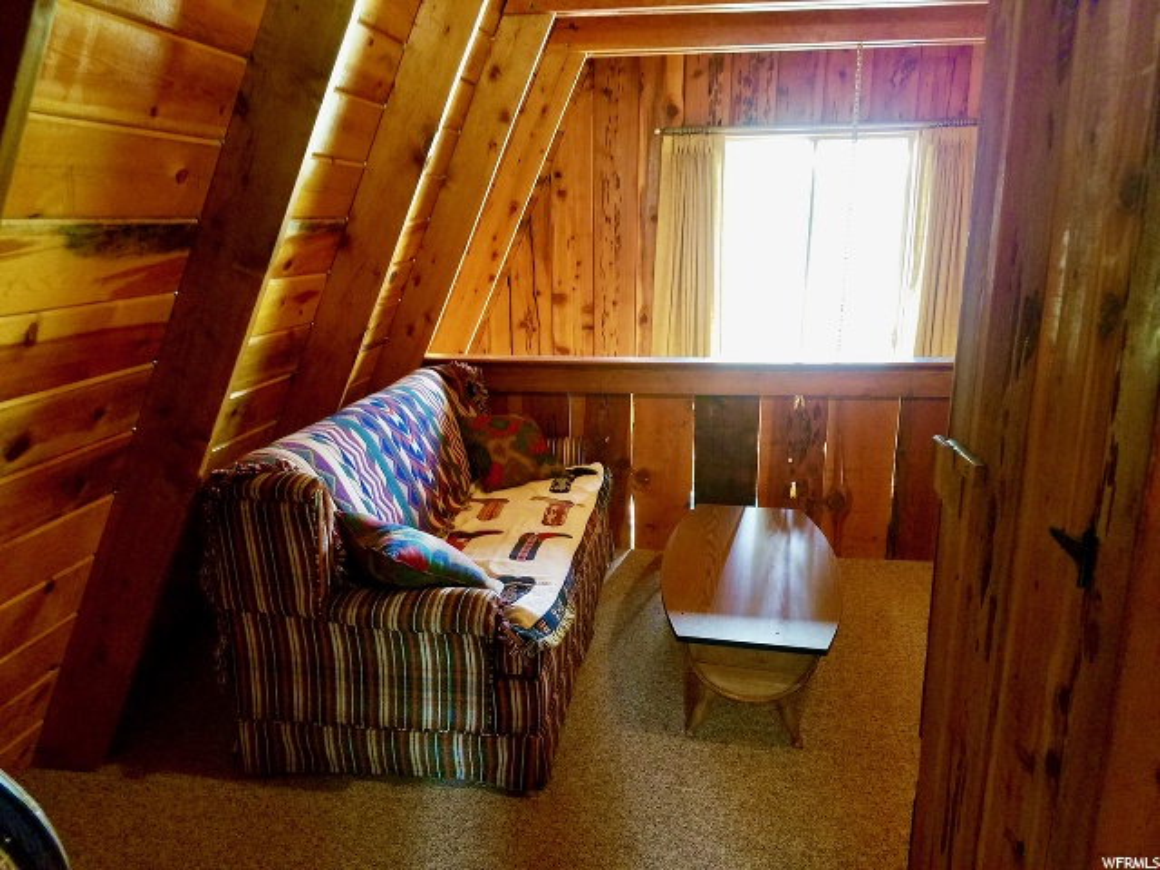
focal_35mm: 26
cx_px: 580
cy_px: 435
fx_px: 871
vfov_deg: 53.1
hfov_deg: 67.3
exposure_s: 1/17
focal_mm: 4.2
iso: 200
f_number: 1.7
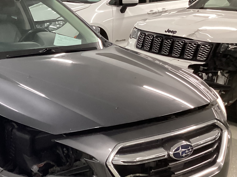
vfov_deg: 26.0
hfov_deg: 32.7
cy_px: 116
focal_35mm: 56
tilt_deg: -20.2
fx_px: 383
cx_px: 27
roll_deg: -0.9
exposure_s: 1/50
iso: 320
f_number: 2.4
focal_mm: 3.3
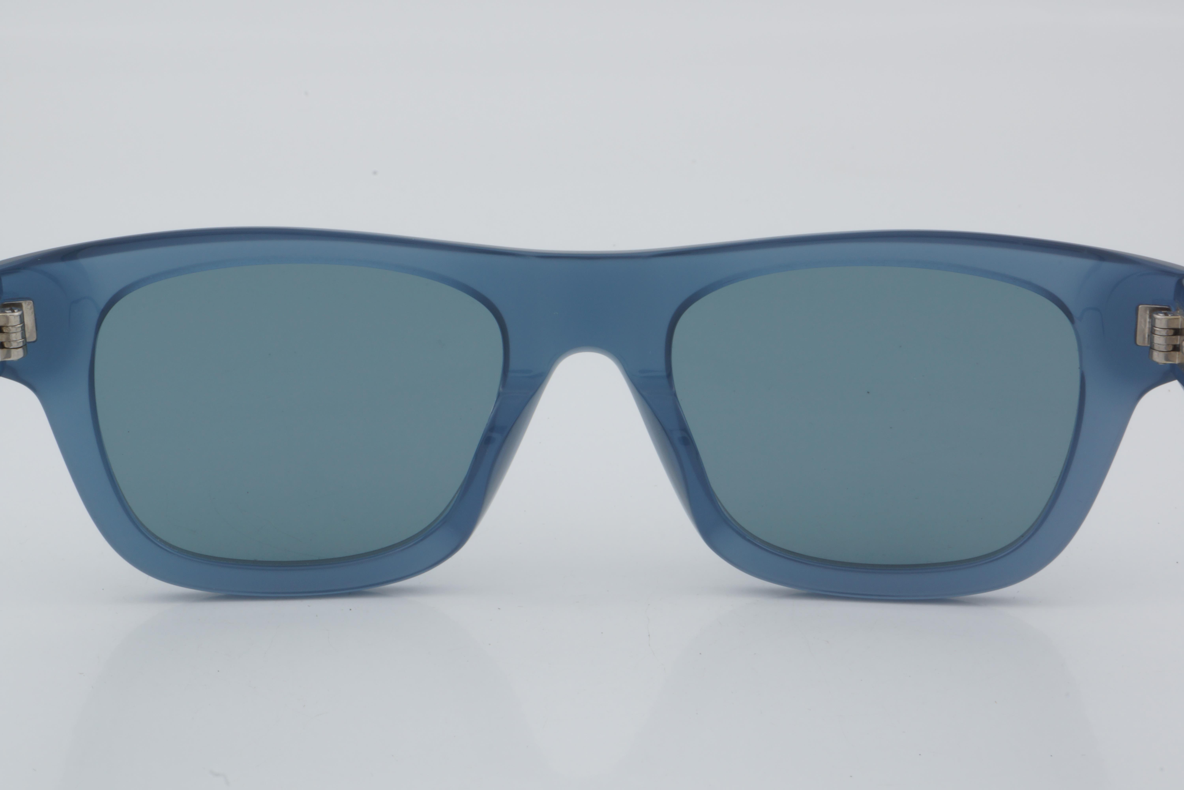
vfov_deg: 16.6
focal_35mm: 82
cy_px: 395
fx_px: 2713
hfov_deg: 24.6
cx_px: 592
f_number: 32
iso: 100
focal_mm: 55
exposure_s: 1/3
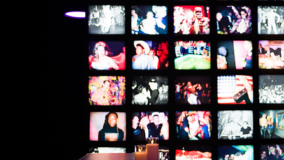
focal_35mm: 49
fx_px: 369
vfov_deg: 24.4
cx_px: 172
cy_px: 92
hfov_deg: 41.9
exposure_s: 1/250
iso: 1600
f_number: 3.2
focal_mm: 36
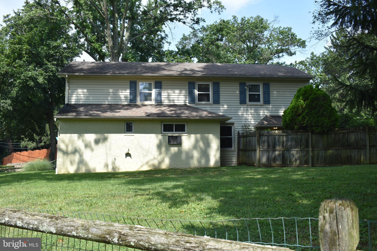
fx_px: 377
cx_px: 188
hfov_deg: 53.1
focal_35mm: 36
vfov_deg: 36.9
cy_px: 126
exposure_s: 1/250
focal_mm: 24
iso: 125
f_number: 8
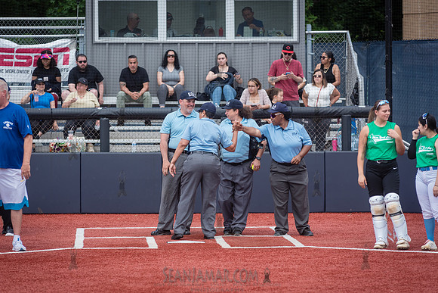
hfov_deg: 12.1
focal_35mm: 170
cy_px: 146
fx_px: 2069
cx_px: 219
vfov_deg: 8.1
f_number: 4.5
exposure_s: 1/1000
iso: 400
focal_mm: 170
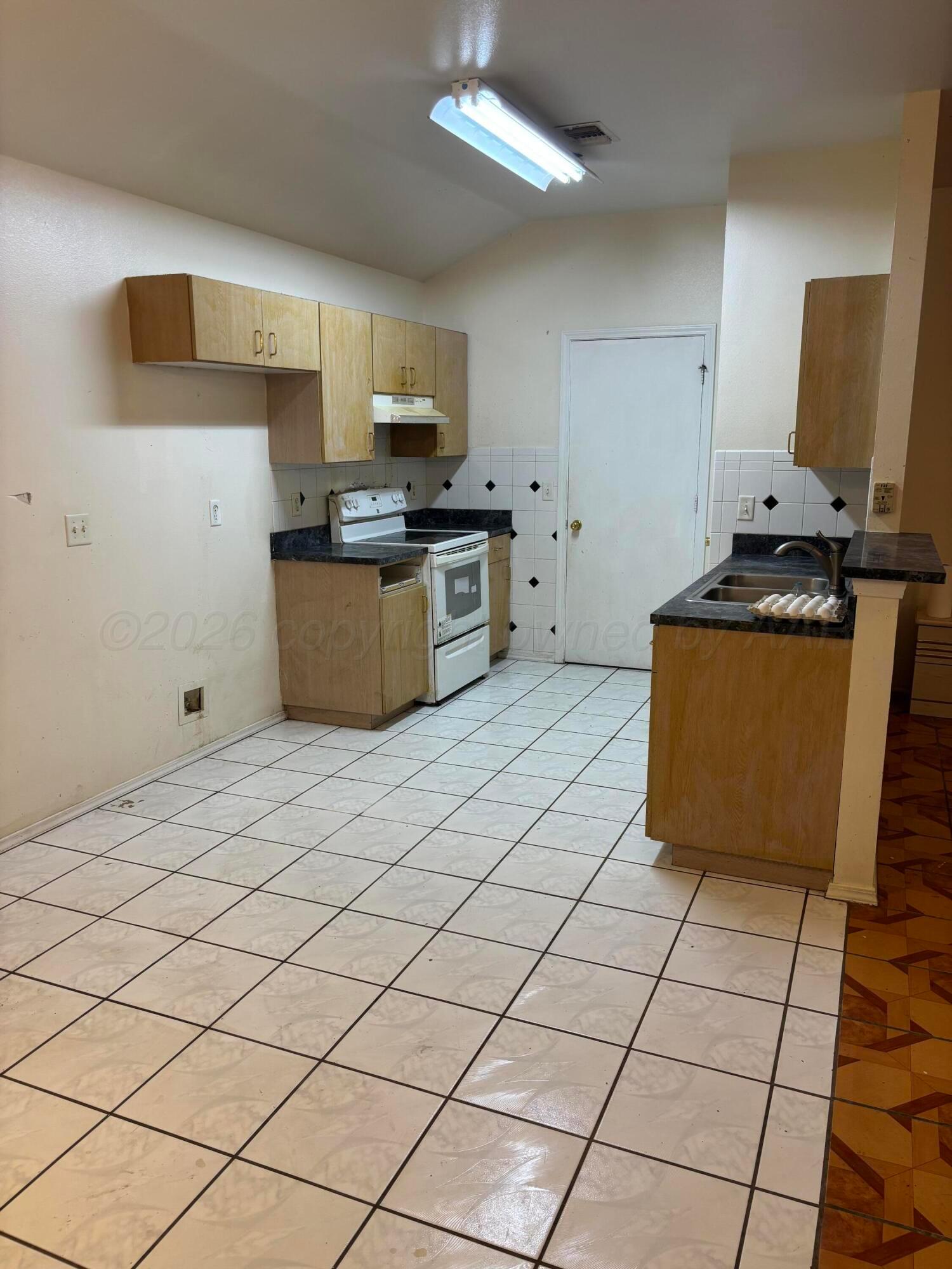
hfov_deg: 53.1
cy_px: 634
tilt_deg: -9.9
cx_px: 476
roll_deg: +0.1
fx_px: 953
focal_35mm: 26
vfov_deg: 67.3
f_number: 1.6
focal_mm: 5.96
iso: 80
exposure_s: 1/60
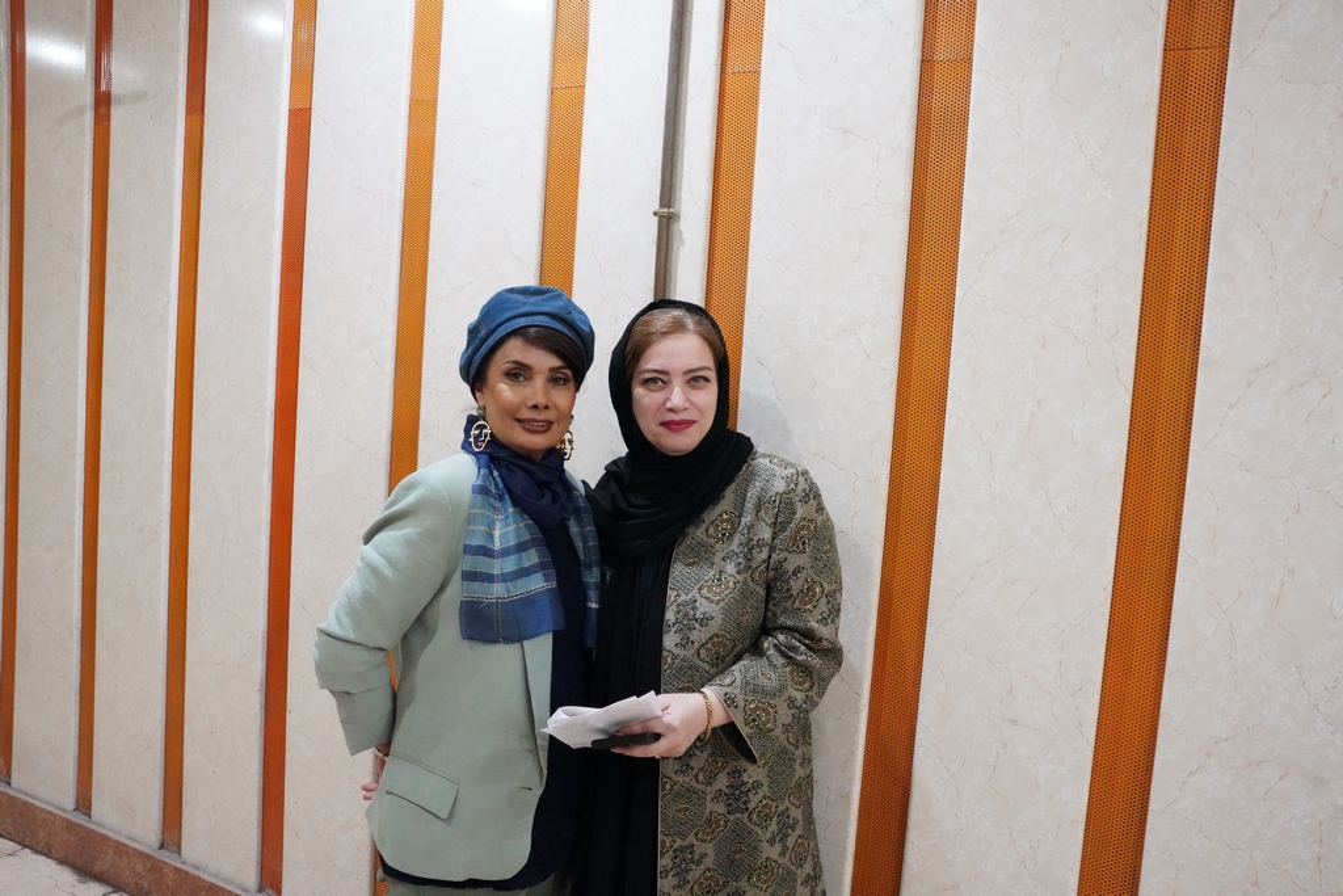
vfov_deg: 45.1
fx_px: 1078
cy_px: 448
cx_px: 672
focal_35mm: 29
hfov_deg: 63.8
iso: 12800
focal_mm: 28.9
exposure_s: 1/80
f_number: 8
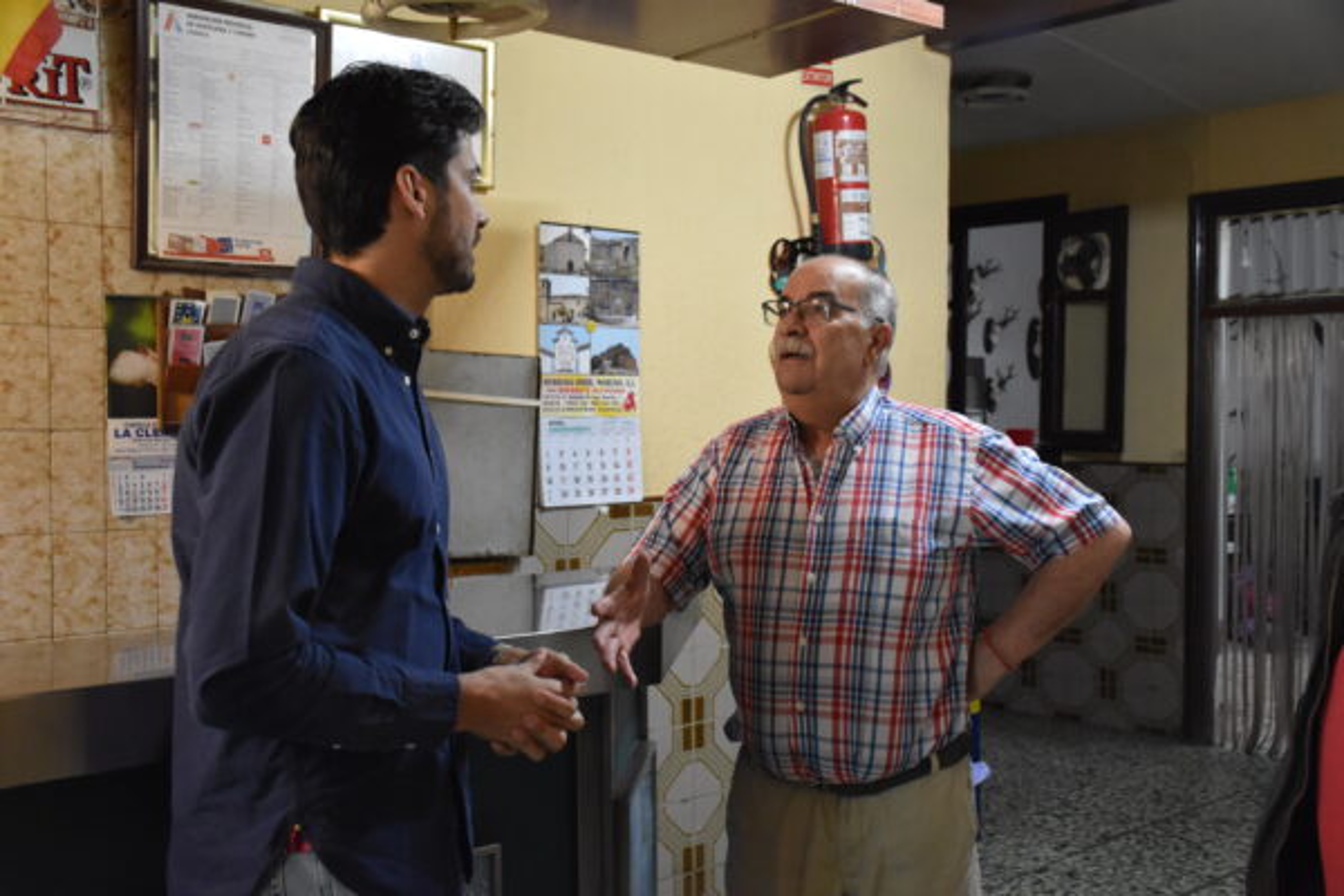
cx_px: 672
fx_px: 1344
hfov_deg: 53.1
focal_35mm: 36
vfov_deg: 36.9
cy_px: 448
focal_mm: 24
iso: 3200
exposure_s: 1/60
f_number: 3.8
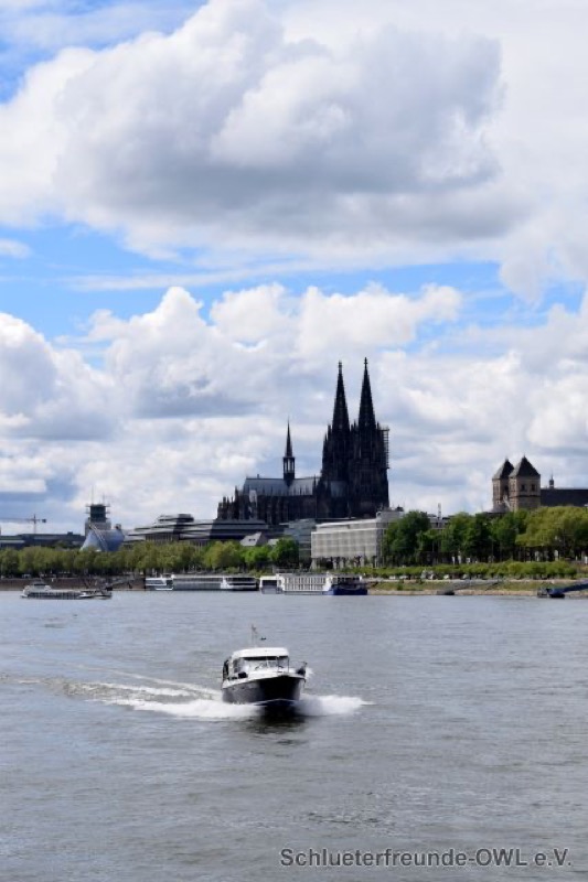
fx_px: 2022
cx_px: 294
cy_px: 441
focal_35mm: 82
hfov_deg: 16.5
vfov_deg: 24.6
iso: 200
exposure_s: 1/500
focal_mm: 55
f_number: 11
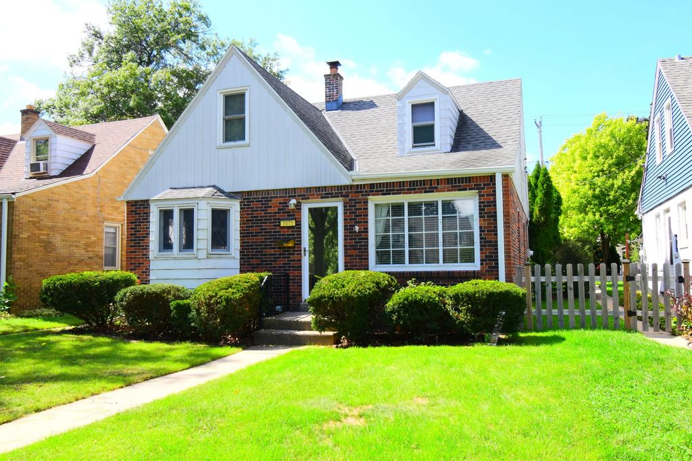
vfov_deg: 43.6
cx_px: 346
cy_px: 230
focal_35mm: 30
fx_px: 577
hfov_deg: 61.9
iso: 200
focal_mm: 20
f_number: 8
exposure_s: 1/250
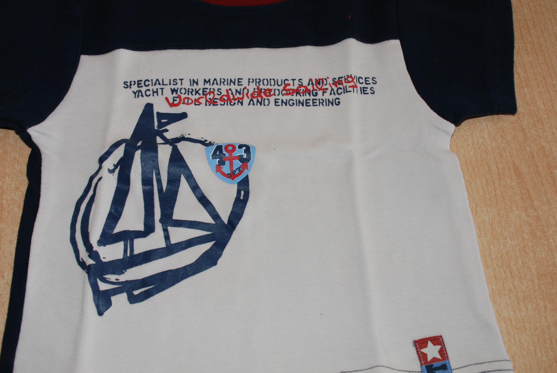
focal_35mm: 44
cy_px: 179
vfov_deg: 30.6
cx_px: 261
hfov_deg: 44.4
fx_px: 682
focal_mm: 22
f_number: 3.8
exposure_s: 1/60
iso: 200
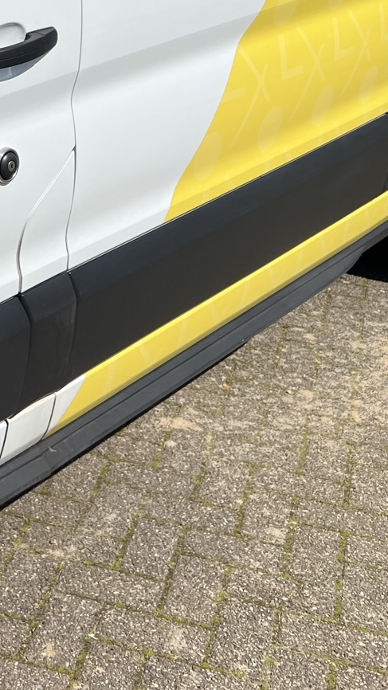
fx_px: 1226
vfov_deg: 28.8
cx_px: -36
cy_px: -48
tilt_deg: -4.9
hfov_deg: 17.4
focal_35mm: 67
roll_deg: -1.4
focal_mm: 5.7
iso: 50
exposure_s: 1/11364
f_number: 1.5
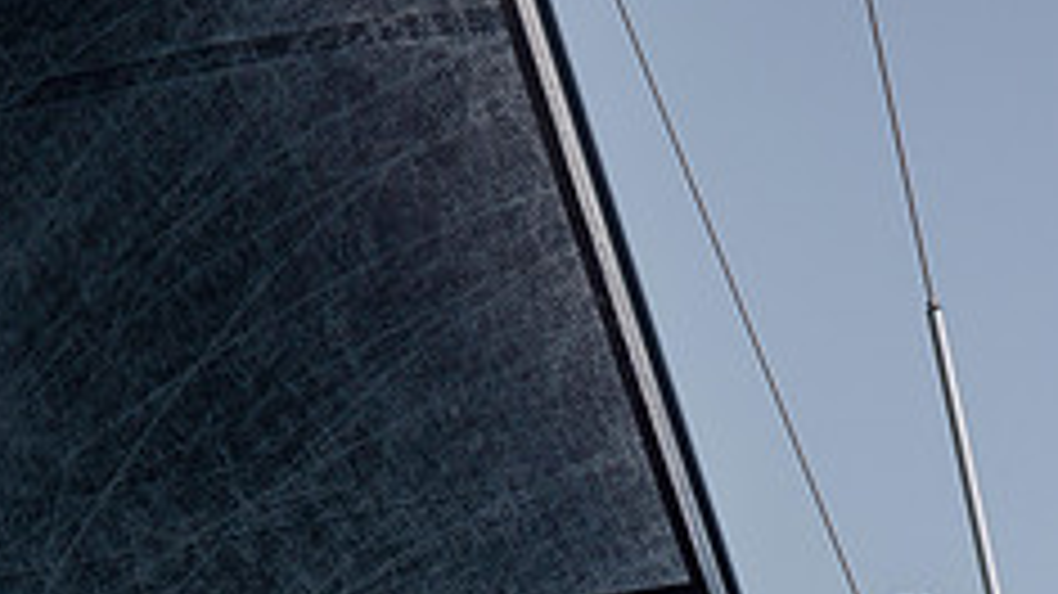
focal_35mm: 1181
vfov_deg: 1.0
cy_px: 857
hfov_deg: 1.8
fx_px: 33120
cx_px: 990
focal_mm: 300
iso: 200
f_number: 4
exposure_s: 1/3200
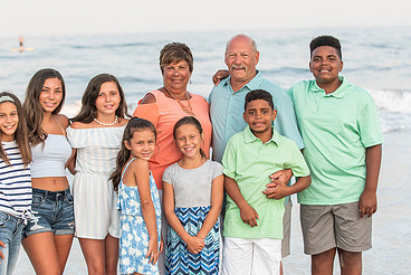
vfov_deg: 11.8
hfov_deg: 17.6
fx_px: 1325
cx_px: 190
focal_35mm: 116
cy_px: 157
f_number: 3.5
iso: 800
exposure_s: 1/1600
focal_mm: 70
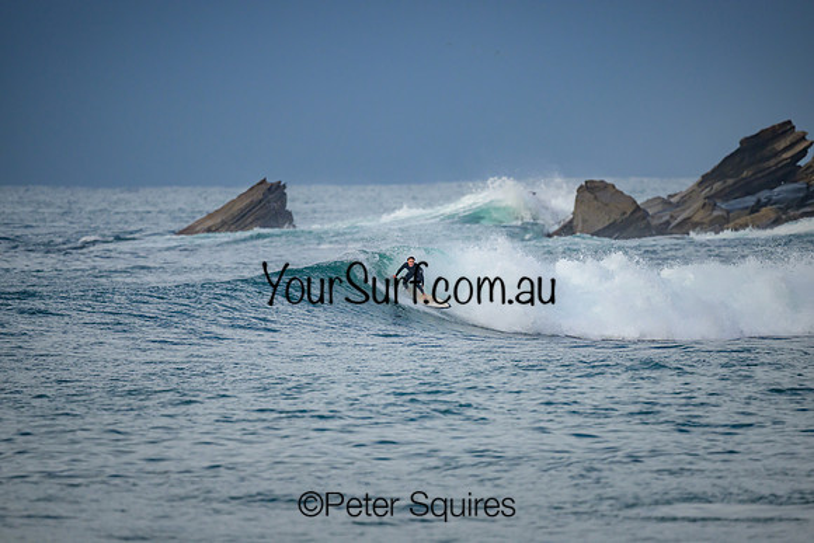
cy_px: 272
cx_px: 407
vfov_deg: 1.7
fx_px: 18092
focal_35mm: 800
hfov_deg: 2.6
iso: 720
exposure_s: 1/2000
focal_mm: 800
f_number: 6.3
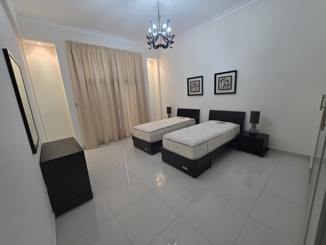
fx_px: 122
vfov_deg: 89.9
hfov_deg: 106.2
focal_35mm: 13
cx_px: 163
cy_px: 122
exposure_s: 1/50
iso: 200
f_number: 1.9
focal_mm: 2.2
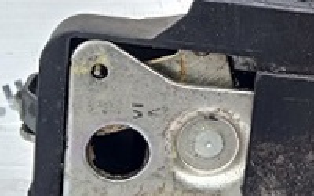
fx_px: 813
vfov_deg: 13.8
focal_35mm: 95
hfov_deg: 20.7
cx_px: 352
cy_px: 73
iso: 112
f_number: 2.2
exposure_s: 1/316
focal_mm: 3.43
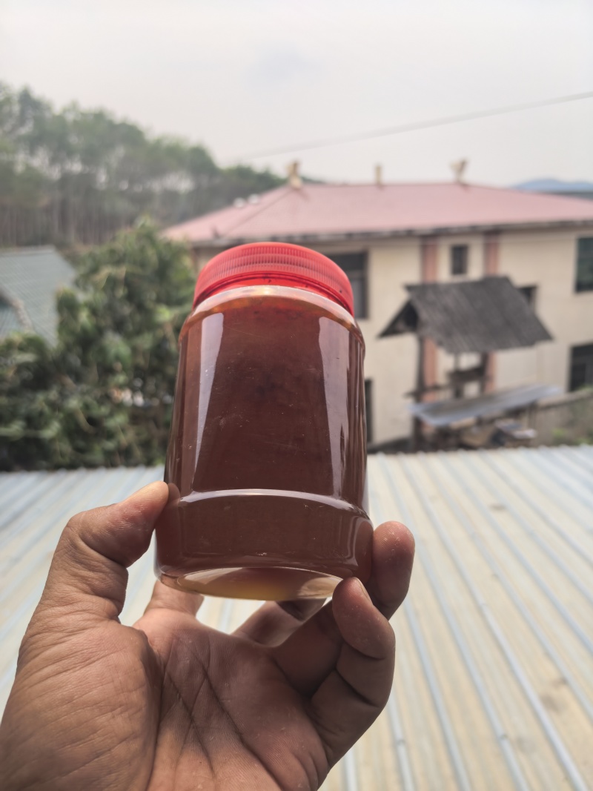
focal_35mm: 24
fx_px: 548
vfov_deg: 71.6
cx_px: 296
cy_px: 396
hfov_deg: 56.8
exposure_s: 1/1553
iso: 50
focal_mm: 5.75
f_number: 2
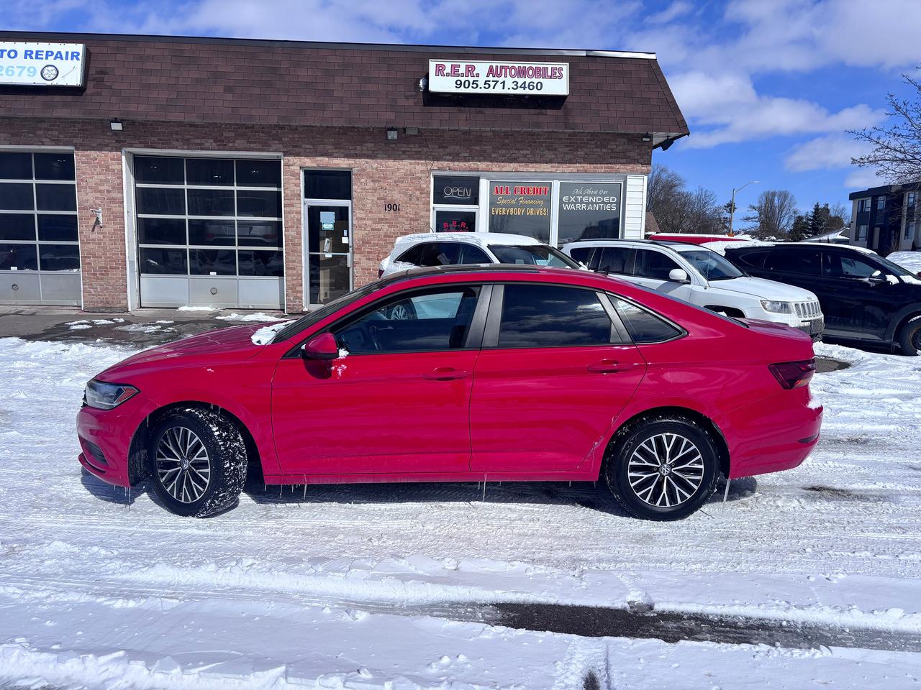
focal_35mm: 26
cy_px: 345
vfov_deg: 53.1
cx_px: 460
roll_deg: -1.7
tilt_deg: -6.2
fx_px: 692
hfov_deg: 67.3
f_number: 1.6
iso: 50
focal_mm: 5.96
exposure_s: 1/10989
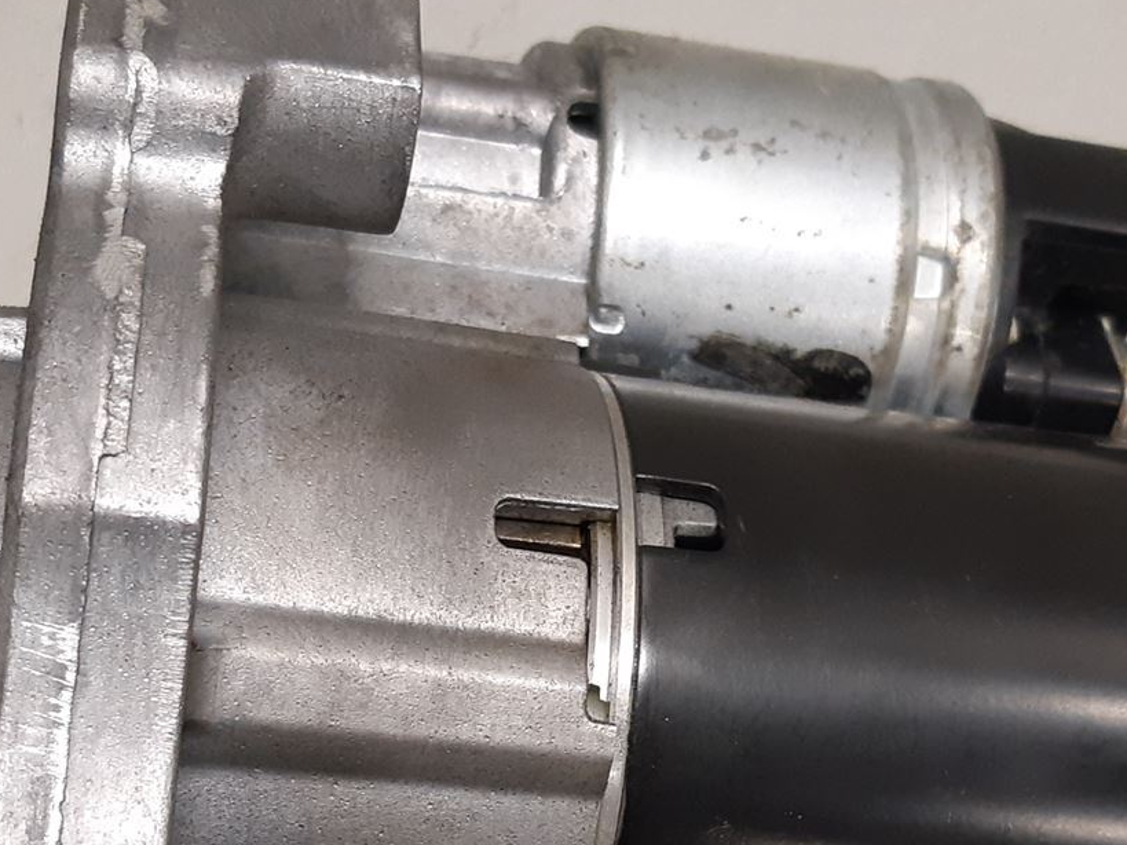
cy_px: 691
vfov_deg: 22.2
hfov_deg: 29.8
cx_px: 509
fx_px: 2116
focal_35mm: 65
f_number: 1.7
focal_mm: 3.93
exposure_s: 1/50
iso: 250
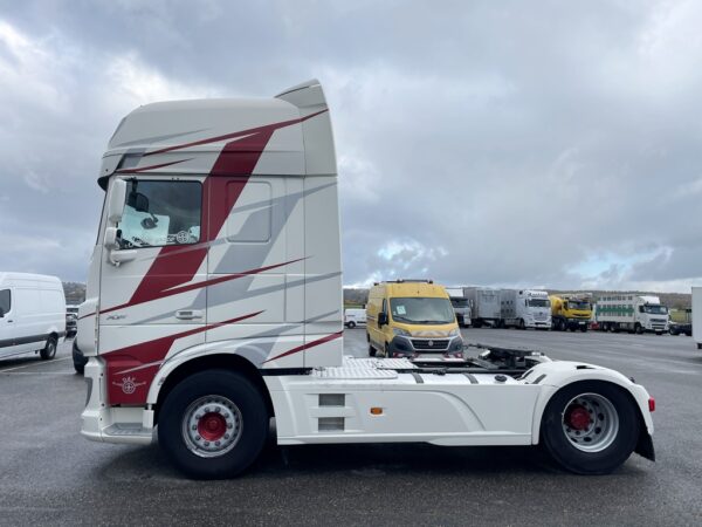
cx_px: 351
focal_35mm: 26
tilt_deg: +2.0
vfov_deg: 53.1
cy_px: 264
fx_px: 527
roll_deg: -1.3
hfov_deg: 67.3
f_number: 1.6
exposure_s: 1/1276
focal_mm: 4.2
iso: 32
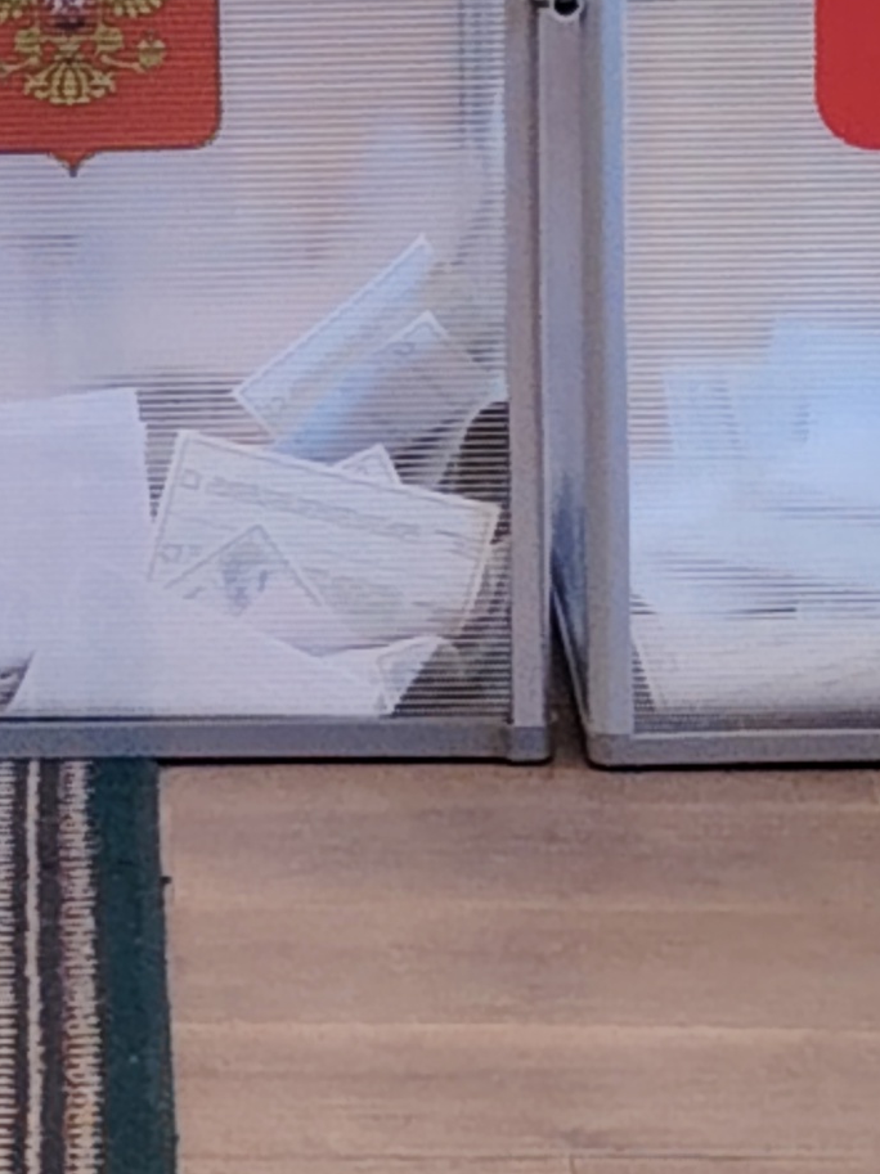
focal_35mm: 206
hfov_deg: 7.1
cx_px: -325
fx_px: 6987
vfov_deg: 9.5
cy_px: 27
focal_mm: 5.25
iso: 1397
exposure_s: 1/100
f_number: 1.75
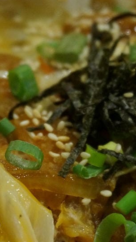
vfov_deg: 21.1
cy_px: 148
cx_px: 139
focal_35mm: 101
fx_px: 648
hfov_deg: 11.8
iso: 3200
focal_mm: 29
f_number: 4.5
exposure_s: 1/100
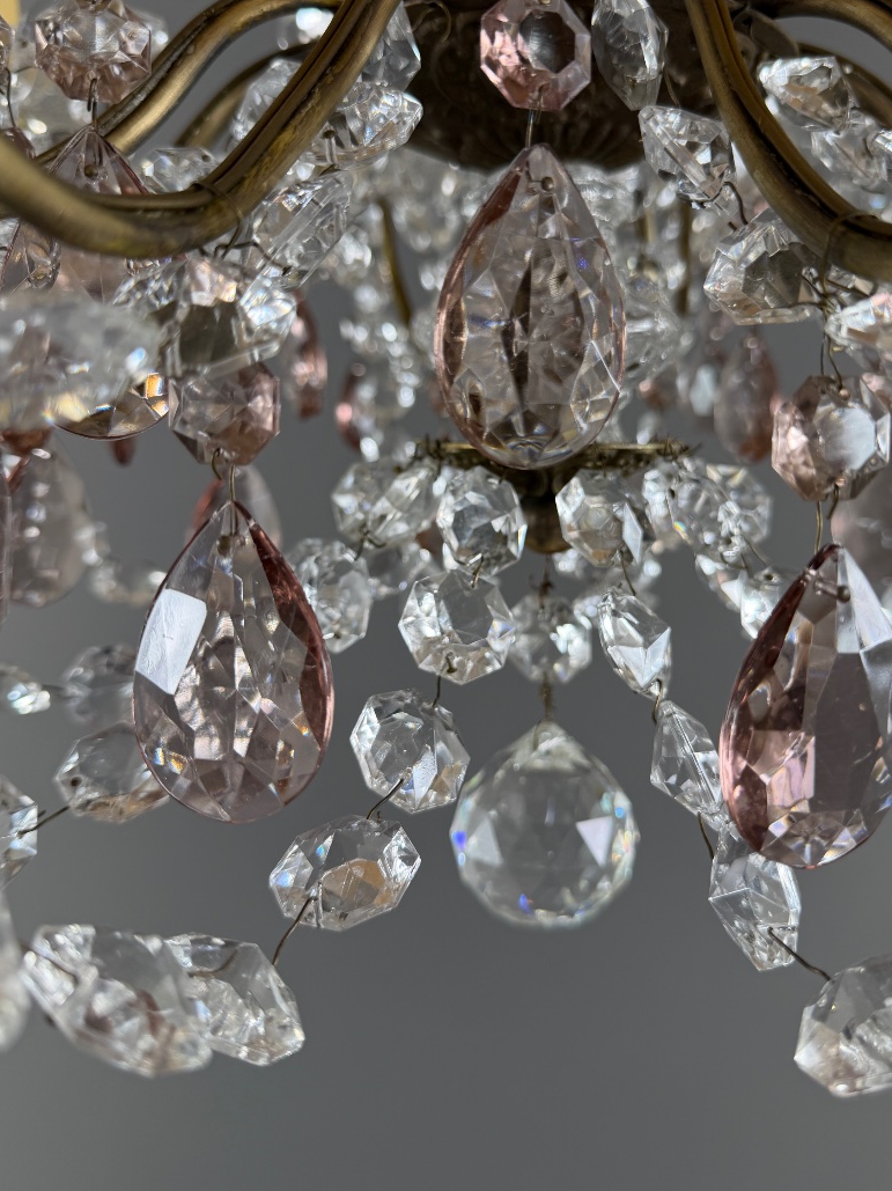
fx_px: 963
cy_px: 523
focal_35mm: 28
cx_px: 499
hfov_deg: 49.6
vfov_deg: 63.3
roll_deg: -1.4
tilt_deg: -5.2
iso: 80
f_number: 1.78
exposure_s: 1/100
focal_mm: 6.76
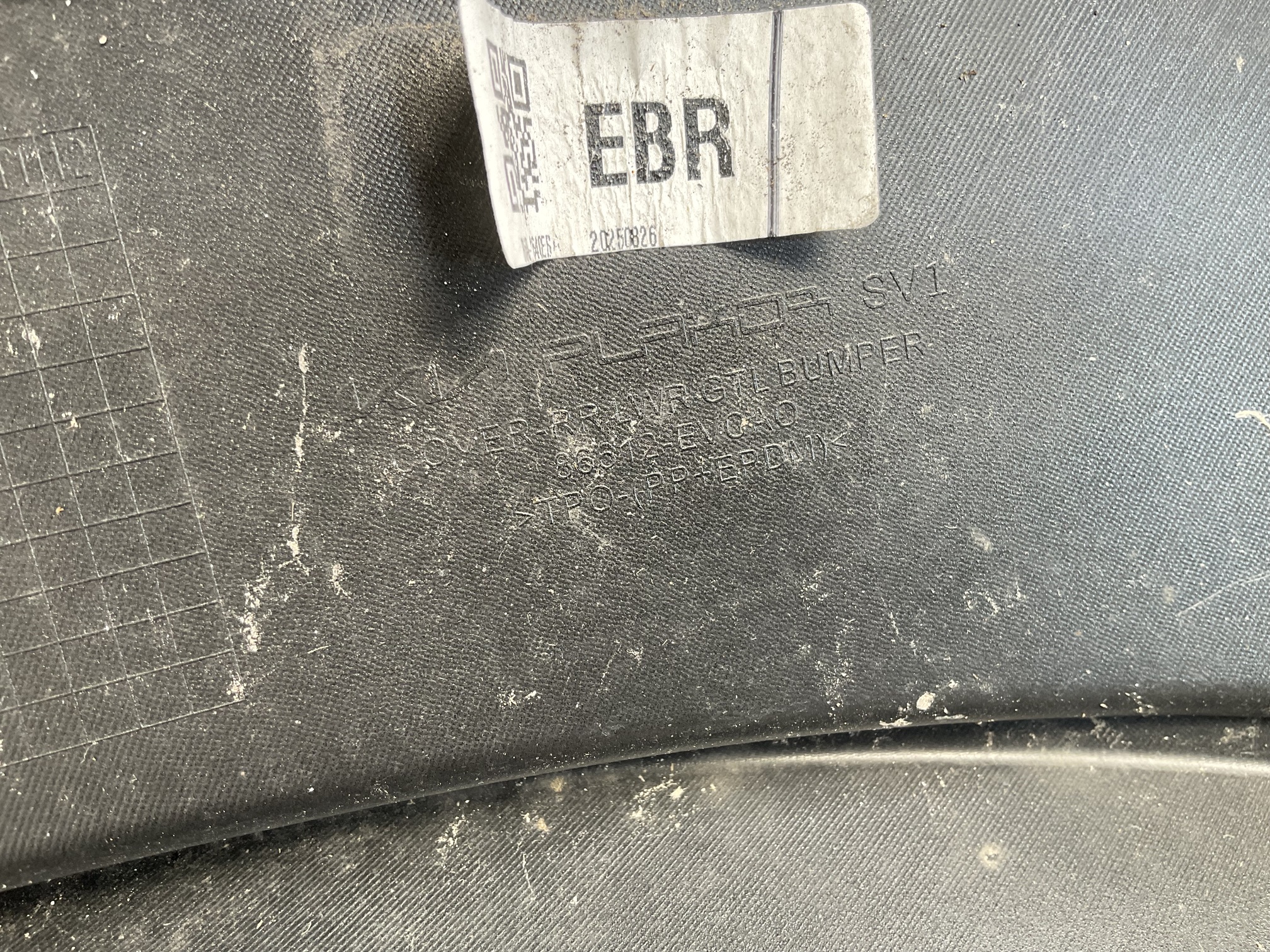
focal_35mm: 29
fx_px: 1064
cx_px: 635
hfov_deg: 61.7
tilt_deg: -43.7
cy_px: 476
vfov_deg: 48.2
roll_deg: -6.4
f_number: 1.8
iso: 50
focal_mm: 3
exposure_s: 1/60
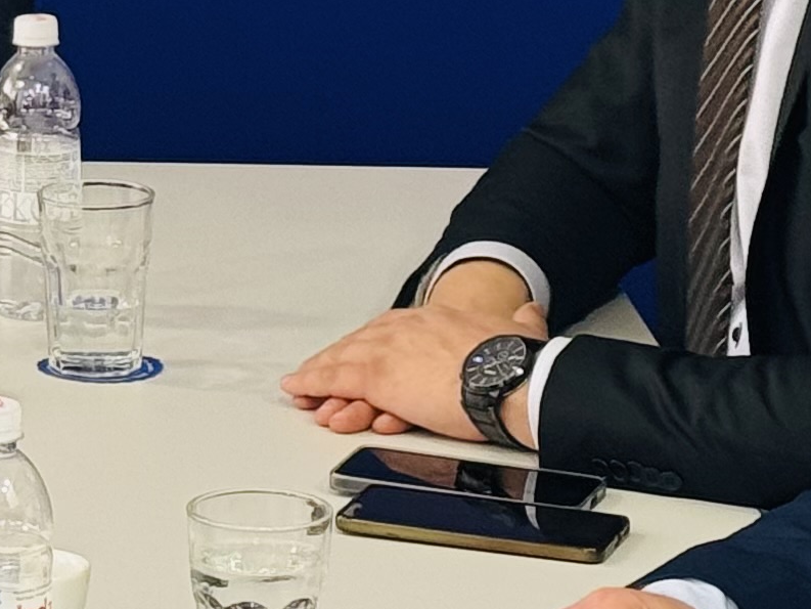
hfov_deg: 8.0
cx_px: -286
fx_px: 5717
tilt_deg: -10.7
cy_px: -96
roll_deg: -0.2
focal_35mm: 244
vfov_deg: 6.1
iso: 100
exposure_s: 1/50
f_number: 1.78
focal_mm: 6.86
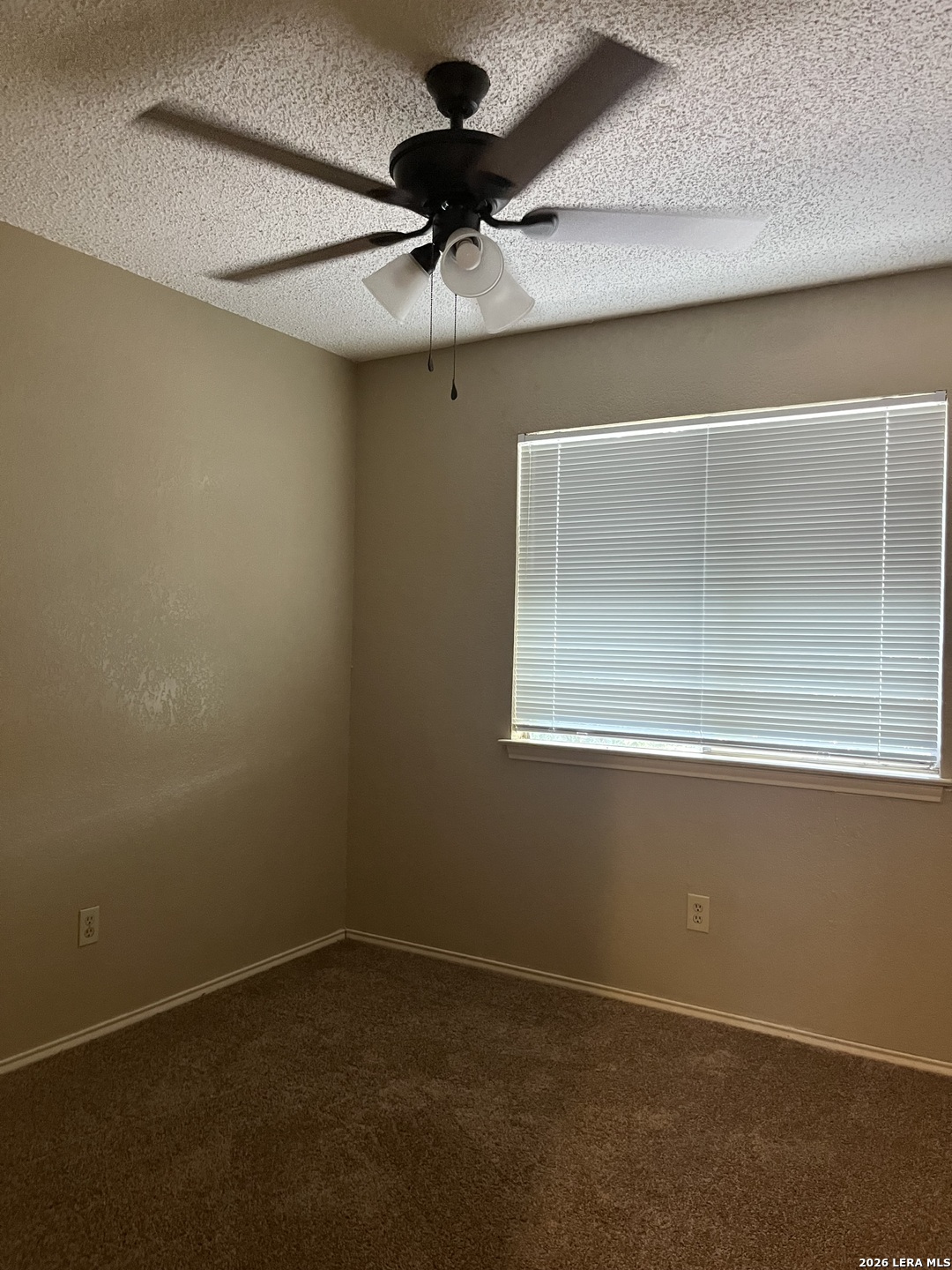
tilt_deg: +0.4
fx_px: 953
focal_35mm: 26
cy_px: 635
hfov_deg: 53.1
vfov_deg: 67.3
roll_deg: -0.2
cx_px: 476
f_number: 1.6
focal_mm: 5.1
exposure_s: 1/60
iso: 500
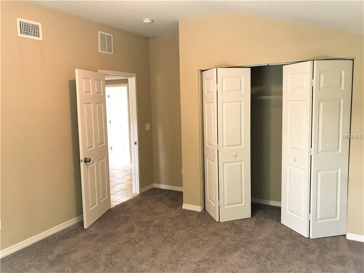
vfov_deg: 49.7
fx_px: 294
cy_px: 136
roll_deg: +0.5
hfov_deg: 63.4
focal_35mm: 28
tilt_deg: -6.3
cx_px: 182
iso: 40
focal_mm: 3.99
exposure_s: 1/20
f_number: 1.8
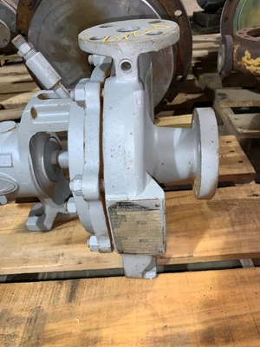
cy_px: 174
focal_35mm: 26
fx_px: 260
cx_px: 130
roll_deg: +5.6
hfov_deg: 53.1
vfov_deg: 67.3
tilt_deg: -35.6
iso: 40
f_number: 1.8
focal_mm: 4.25
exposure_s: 1/24
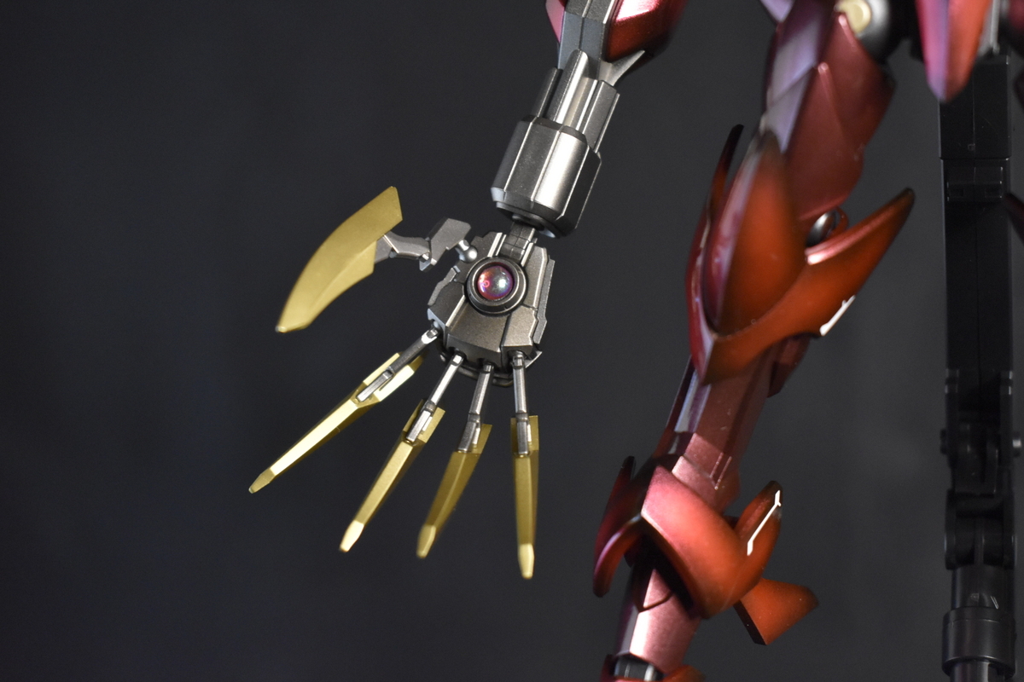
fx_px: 1707
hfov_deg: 33.4
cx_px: 512
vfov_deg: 22.6
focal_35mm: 60
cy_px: 341
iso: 3200
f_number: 4.8
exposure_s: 1/6
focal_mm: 40
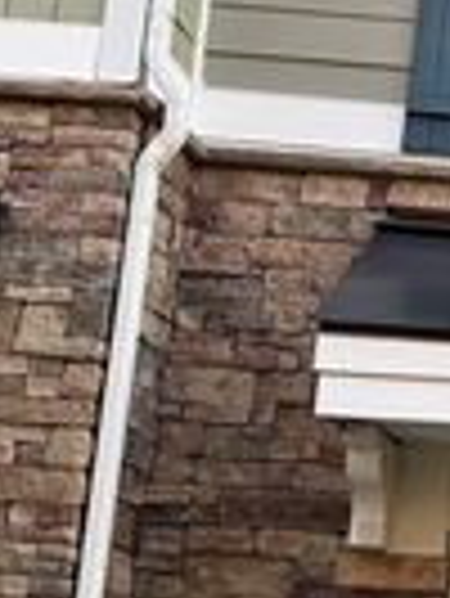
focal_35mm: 120
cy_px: 303
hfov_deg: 10.7
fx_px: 2077
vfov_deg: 16.4
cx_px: 1044
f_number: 1.78
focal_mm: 6.76
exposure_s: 1/170
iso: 64
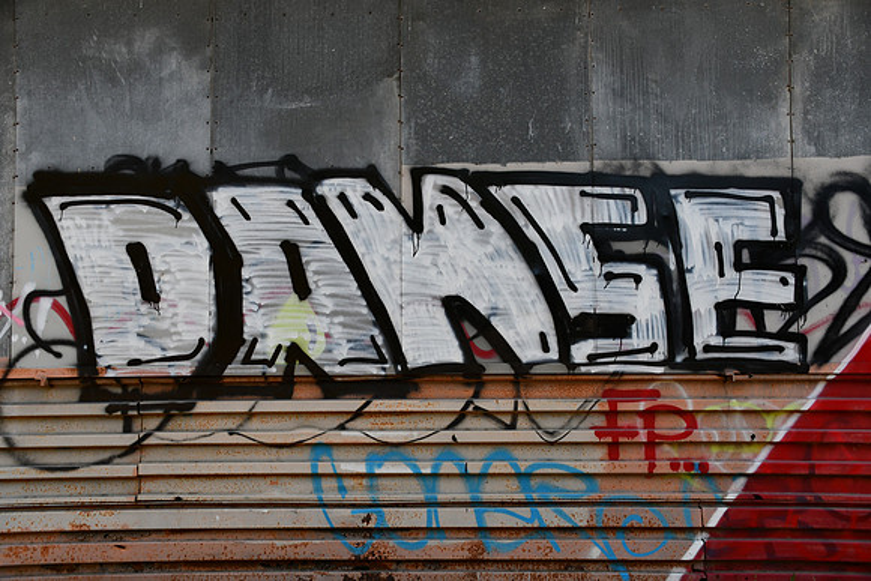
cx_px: 436
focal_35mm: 39
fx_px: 944
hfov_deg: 49.5
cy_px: 290
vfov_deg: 34.2
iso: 200
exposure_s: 1/250
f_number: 5.6
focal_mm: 26
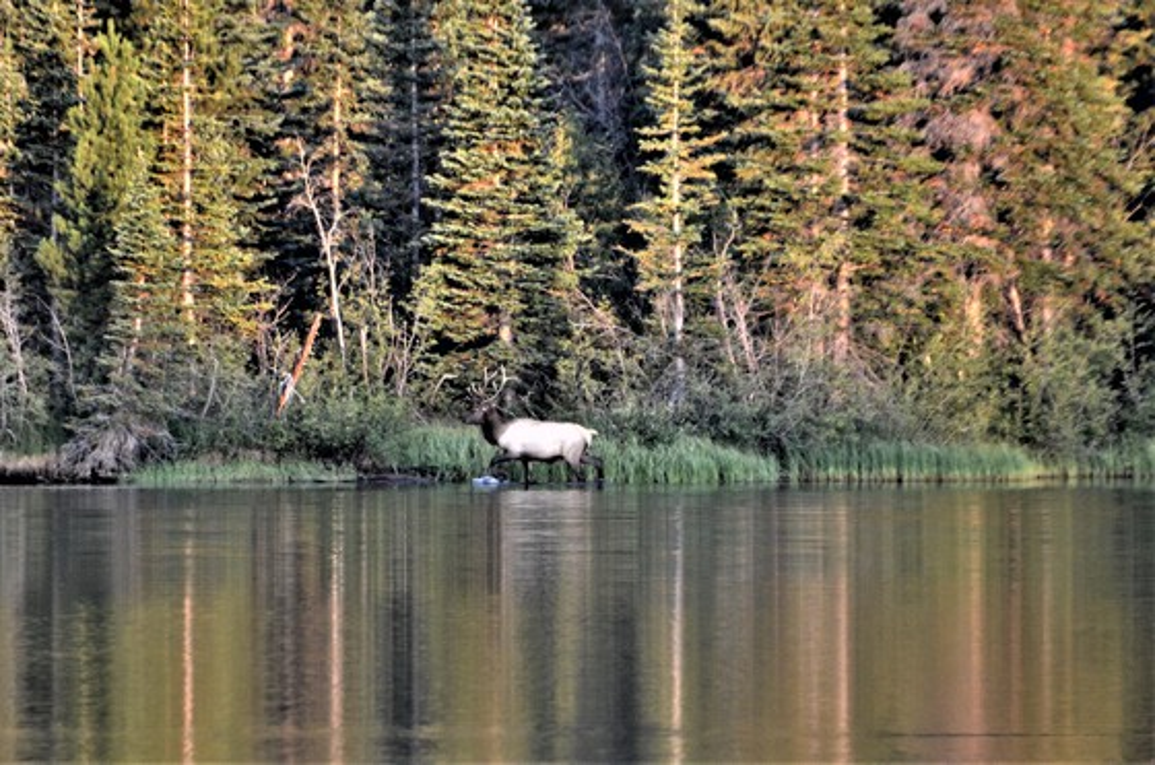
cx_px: 578
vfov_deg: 3.4
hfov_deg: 5.1
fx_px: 12968
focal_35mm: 405
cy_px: 382
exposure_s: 1/250
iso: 1250
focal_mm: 270
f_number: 6.3
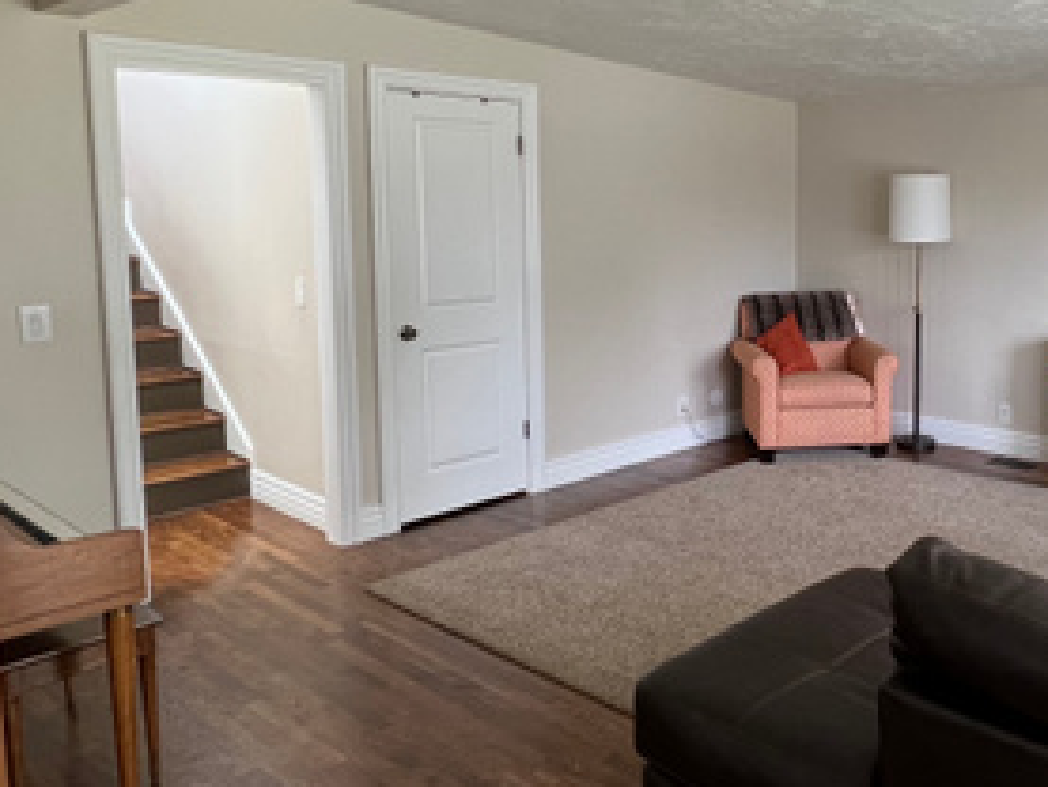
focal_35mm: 30
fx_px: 909
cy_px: 291
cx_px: 832
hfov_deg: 55.8
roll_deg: -0.4
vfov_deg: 46.4
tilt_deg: -5.5
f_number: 1.8
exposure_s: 1/99
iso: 125
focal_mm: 1.57
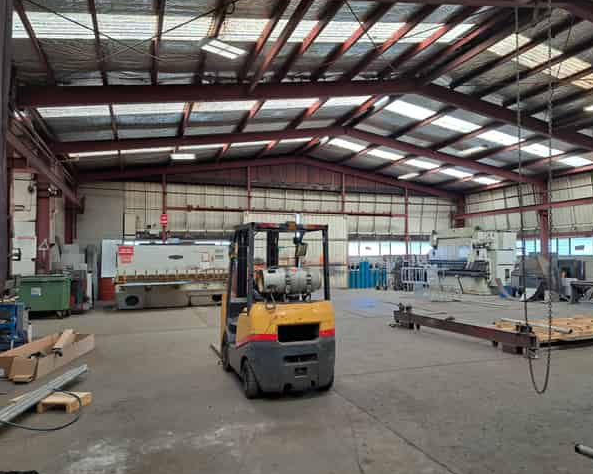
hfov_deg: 65.9
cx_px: 328
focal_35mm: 26
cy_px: 236
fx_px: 456
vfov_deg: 54.9
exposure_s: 1/50
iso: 50
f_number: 1.8
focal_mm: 5.23
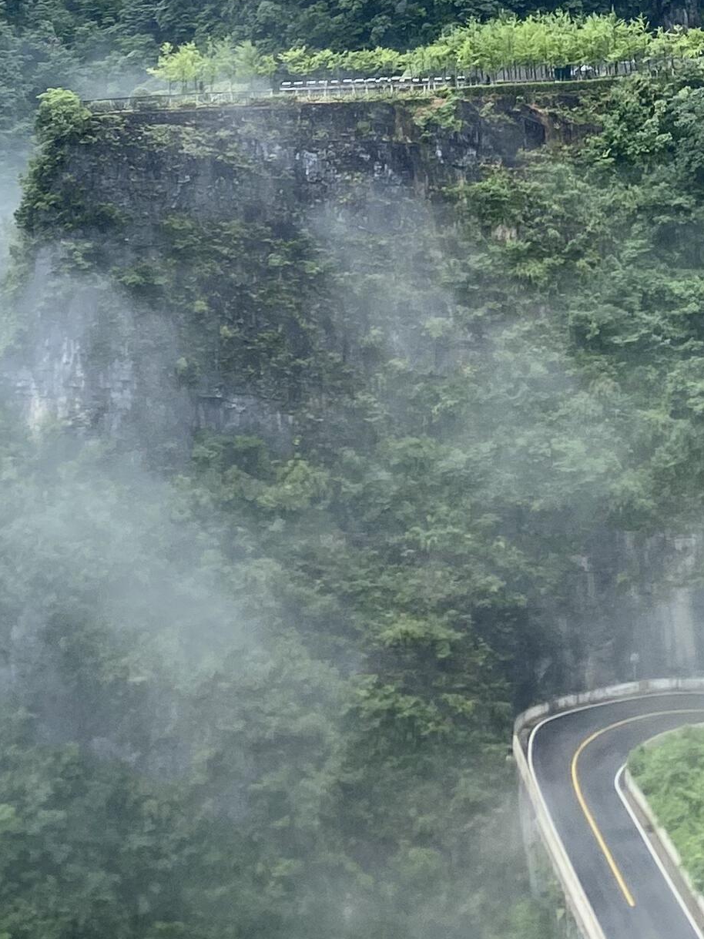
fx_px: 2332
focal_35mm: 86
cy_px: -317
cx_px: 633
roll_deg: +2.7
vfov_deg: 20.6
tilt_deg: +10.6
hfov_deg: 16.9
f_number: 1.8
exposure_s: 1/822
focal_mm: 4.25
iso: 32
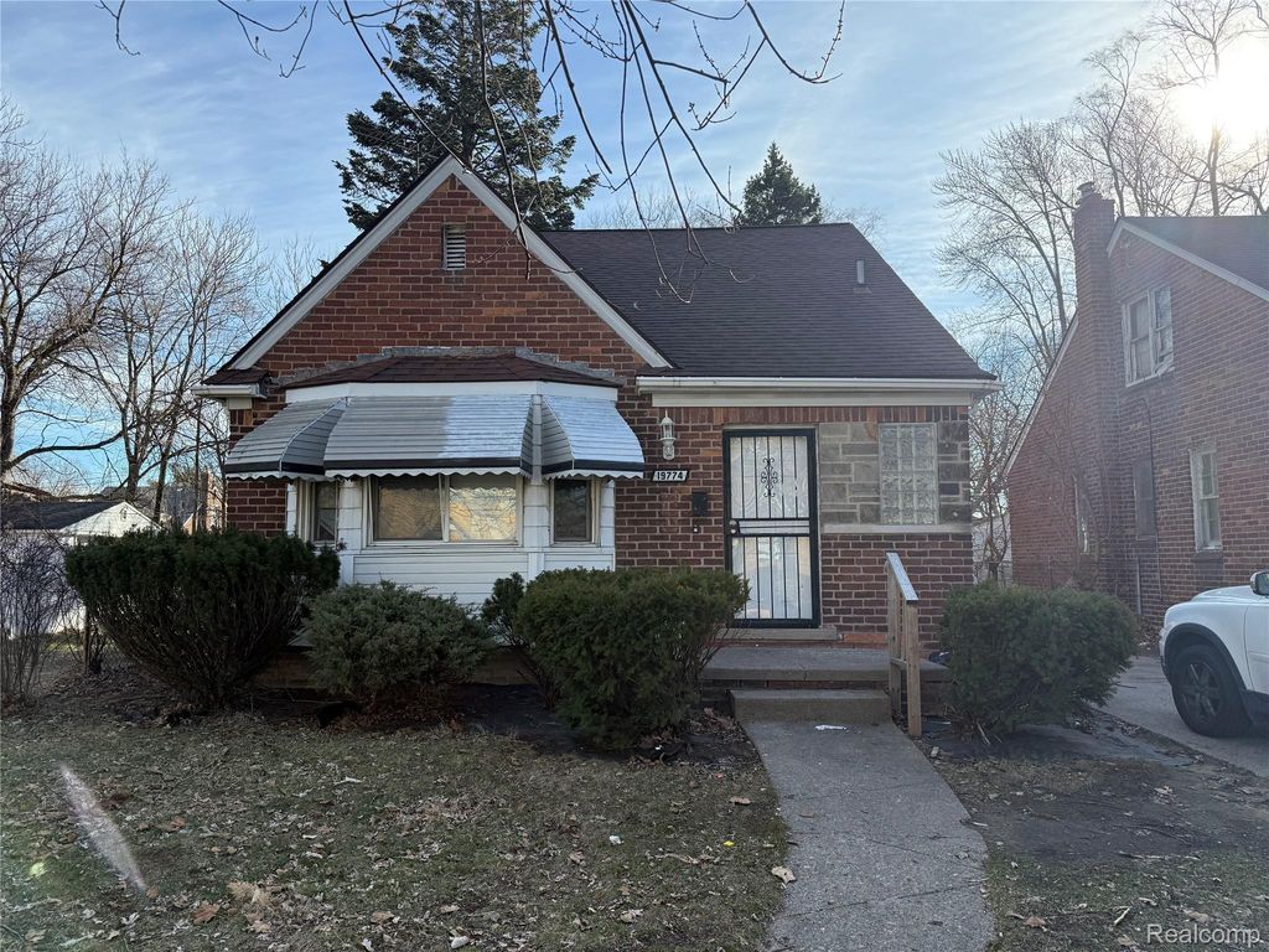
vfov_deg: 56.8
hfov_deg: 71.6
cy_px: 476
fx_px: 880
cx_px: 634
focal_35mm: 24
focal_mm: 6.76
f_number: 1.78
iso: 100
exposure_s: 1/2611
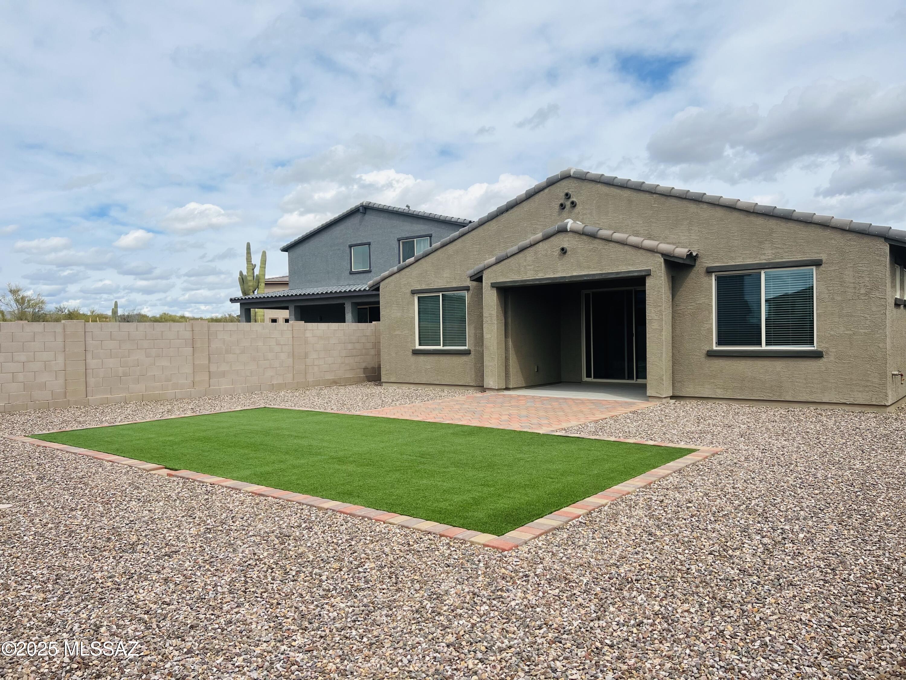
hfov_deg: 67.3
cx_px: 453
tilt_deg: -0.2
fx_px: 680
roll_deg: +1.0
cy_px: 340
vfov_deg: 53.1
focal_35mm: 26
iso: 50
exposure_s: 1/5319
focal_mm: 5.7
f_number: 1.5
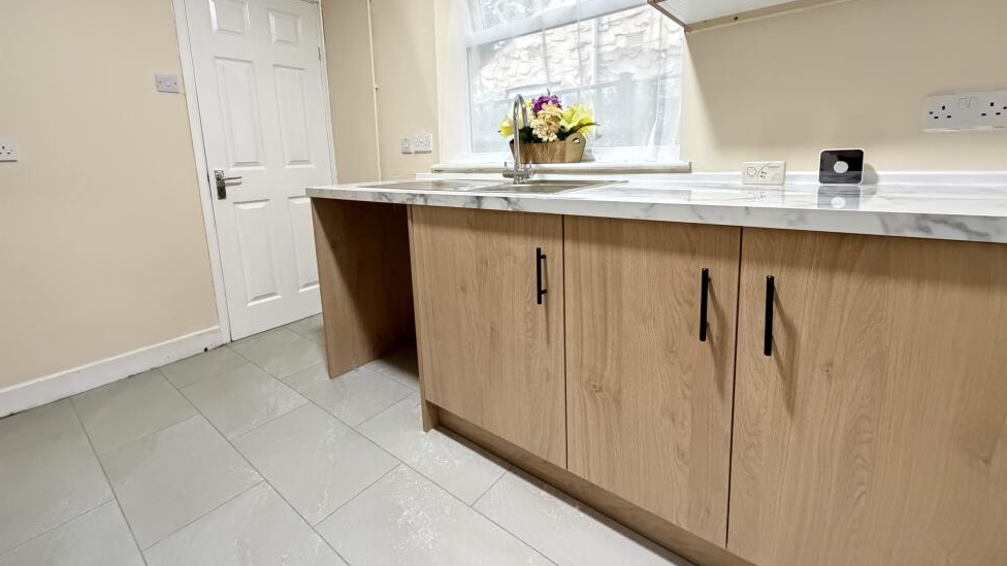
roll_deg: +2.7
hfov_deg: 99.4
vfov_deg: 66.2
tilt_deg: -8.5
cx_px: 515
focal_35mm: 16
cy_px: 218
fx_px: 427
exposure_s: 1/50
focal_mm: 2.22
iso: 1000
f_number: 2.2
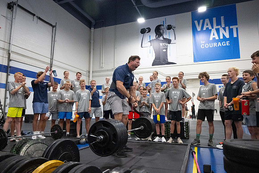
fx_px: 187
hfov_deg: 69.4
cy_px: 86
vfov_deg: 49.6
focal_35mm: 26
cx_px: 130
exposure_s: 1/320
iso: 10000
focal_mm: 26
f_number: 4
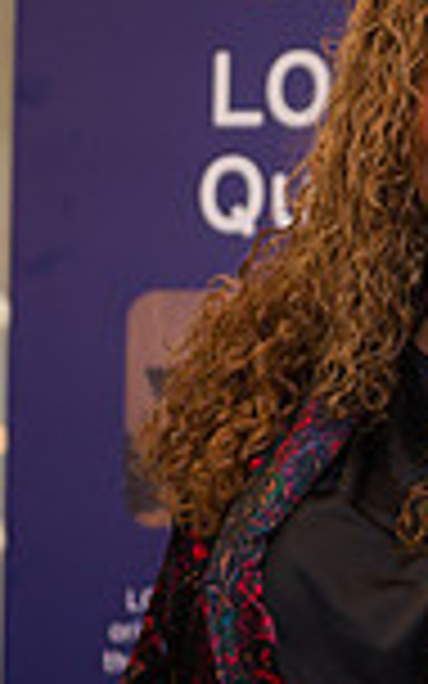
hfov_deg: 4.8
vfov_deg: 7.7
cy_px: 243
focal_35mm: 272
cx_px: 649
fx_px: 5076
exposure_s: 1/200
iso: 400
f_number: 3.2
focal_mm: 70
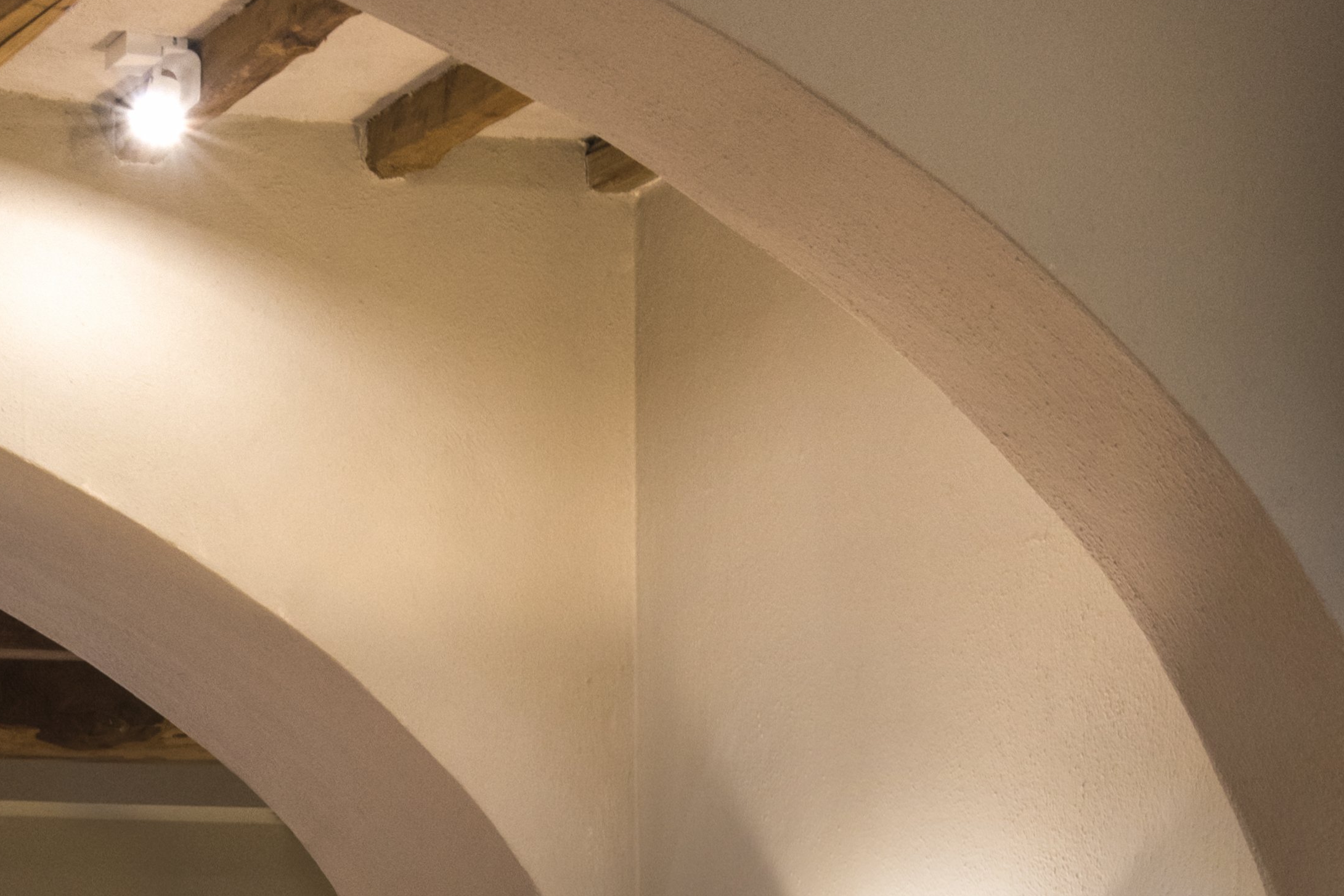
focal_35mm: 135
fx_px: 5041
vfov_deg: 9.8
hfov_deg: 15.2
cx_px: 526
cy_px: 1385
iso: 500
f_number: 13
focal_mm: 40
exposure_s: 1/3
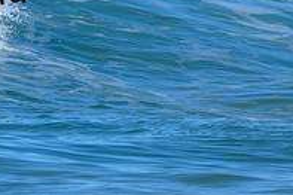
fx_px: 23225
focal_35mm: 2856
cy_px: -69
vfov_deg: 0.5
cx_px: -195
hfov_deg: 0.7
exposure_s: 1/2000
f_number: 6.3
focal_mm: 800
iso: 320
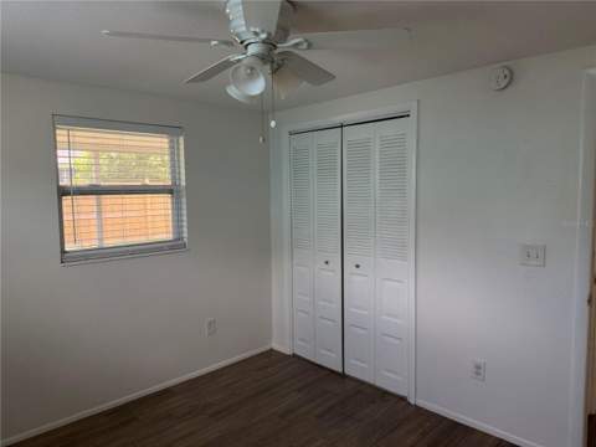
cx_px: 298
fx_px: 413
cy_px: 224
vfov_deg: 56.8
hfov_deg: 71.6
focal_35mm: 24
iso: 160
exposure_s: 1/120
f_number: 1.78
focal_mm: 6.76
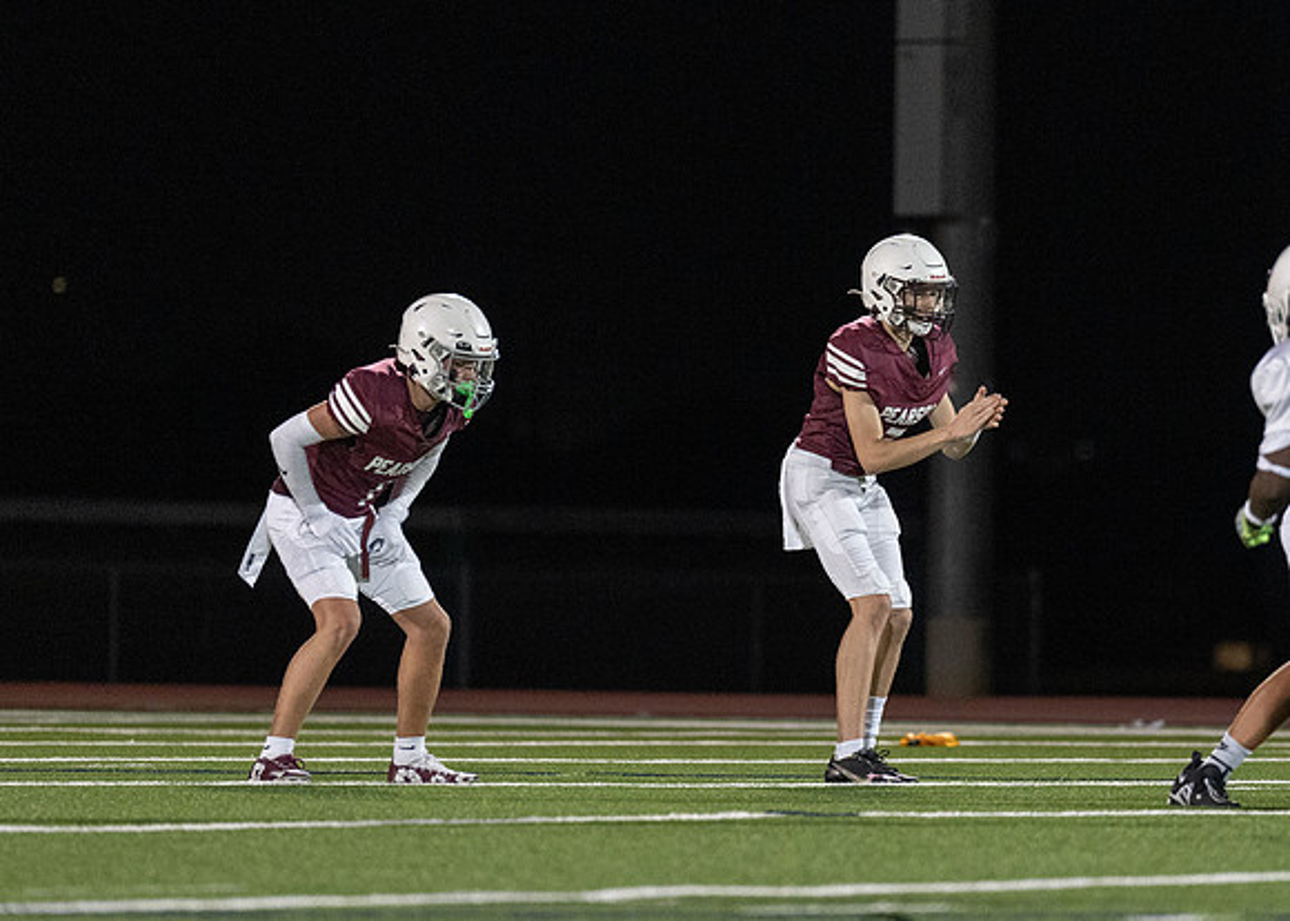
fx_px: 14101
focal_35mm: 385
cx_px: 914
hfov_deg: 5.2
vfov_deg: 3.7
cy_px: 450
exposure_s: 1/1000
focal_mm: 200
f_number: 2.8
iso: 3200
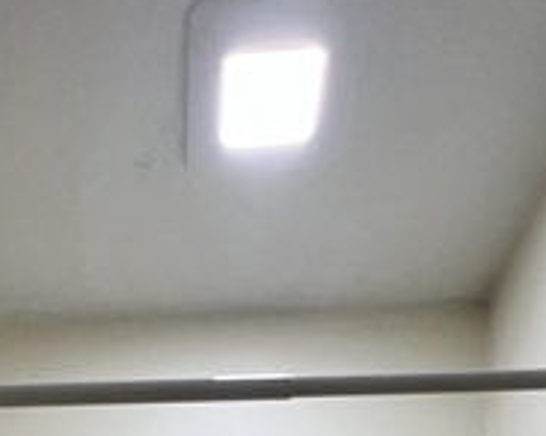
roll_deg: -0.2
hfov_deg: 34.3
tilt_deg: +5.4
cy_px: 979
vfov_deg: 16.5
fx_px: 856
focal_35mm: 53
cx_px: 110
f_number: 1.8
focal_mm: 1.57
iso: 160
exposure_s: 1/120
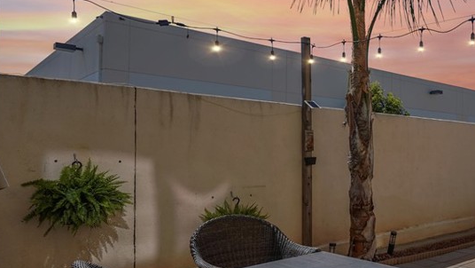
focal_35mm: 32
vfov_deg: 36.5
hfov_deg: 52.2
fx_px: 403
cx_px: 443
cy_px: 169
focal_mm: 16
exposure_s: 1/1000
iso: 400
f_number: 8
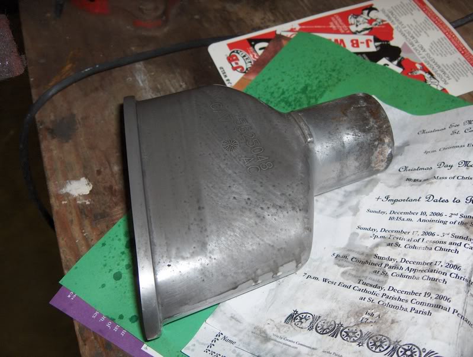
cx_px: 236
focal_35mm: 39
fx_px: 534
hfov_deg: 47.8
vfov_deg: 36.9
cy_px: 178
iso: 100
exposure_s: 1/60
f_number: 2.8
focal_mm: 8
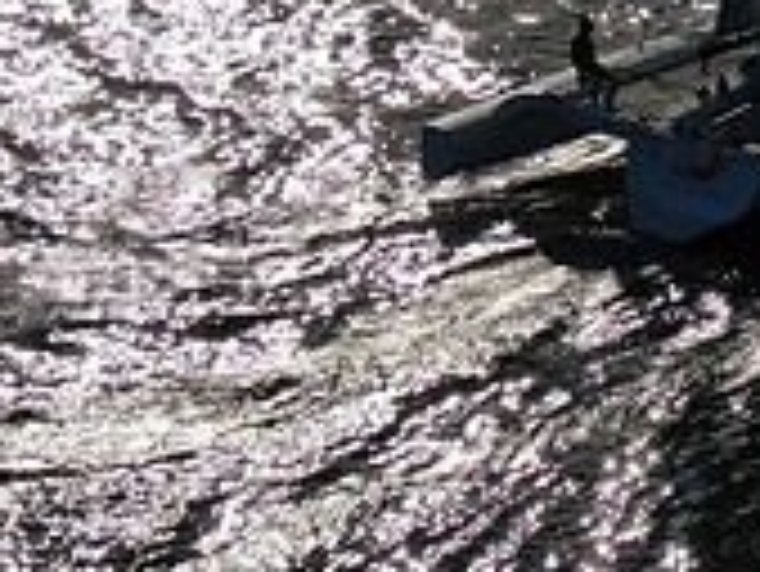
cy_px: -70
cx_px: 760
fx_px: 3625
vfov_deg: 8.9
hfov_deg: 11.8
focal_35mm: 165
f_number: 3.8
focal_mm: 8.6
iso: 100
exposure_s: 1/8000
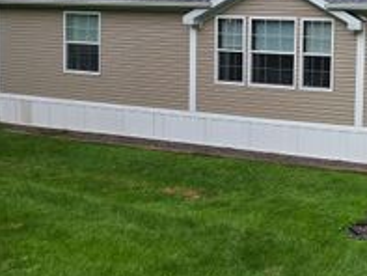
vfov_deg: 41.1
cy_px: 53
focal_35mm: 33
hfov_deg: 40.4
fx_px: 350
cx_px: 432
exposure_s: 1/719
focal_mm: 2.2
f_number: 1.9
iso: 100
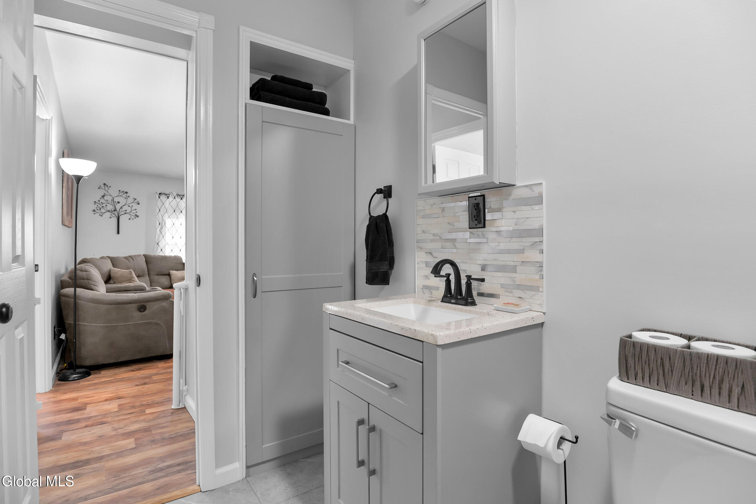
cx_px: 378
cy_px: 252
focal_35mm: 16
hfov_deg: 96.7
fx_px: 336
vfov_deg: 73.8
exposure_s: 1/25
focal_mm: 16
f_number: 4
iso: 500
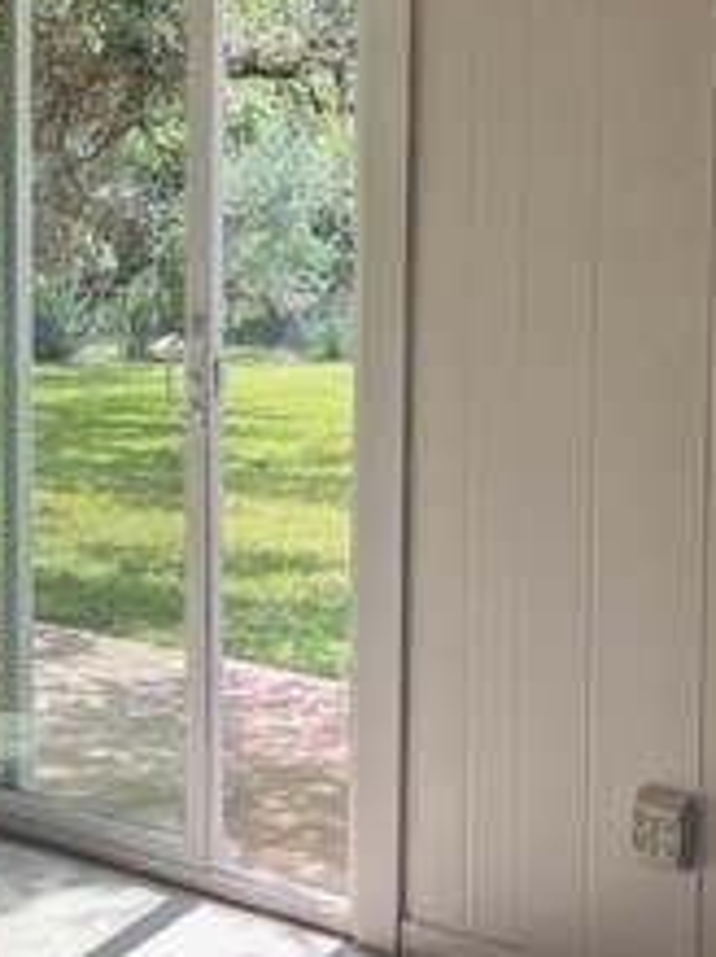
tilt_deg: -5.2
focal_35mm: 76
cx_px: -201
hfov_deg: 18.1
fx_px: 2098
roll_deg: +0.6
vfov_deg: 25.6
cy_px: 367
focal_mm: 5.1
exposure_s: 1/335
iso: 50
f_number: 1.6
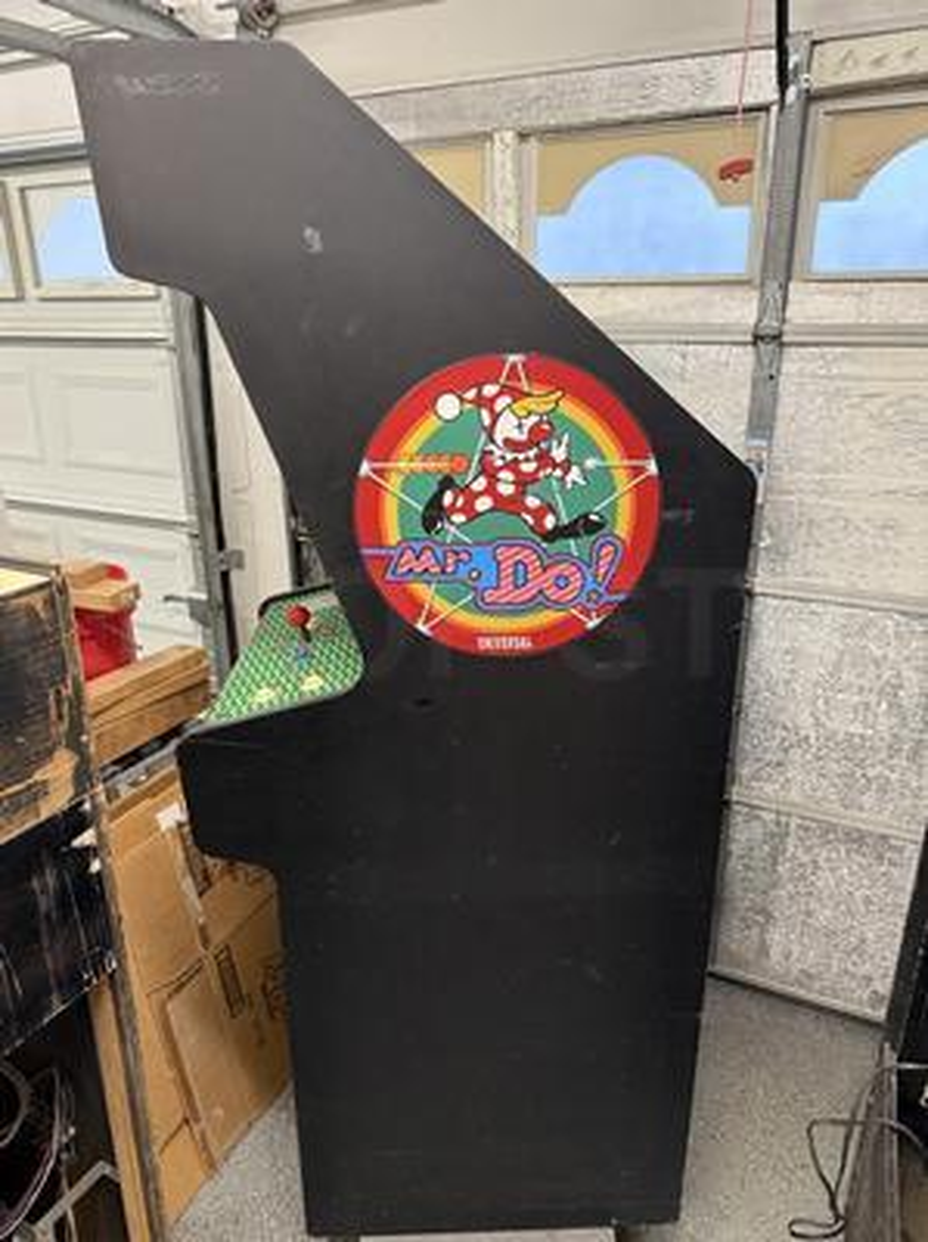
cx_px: 464
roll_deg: -0.2
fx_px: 860
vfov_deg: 71.7
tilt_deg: -19.7
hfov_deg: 56.7
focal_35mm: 24
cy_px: 621
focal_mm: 6.76
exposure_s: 1/60
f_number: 1.78
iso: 320
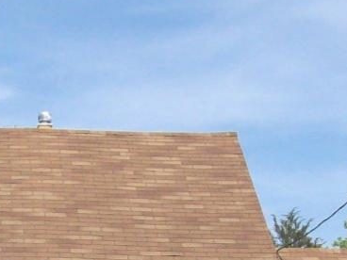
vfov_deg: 10.3
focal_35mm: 141
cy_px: 346
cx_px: 7
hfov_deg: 13.8
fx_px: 1413
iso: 80
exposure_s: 1/749
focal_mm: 6
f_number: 4.8
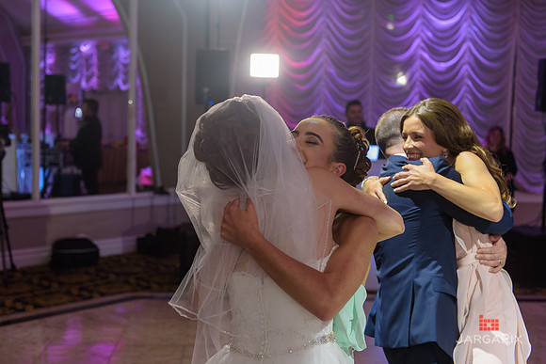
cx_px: 273
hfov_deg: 38.2
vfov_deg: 26.0
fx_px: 789
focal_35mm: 52
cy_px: 182
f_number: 3.2
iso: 640
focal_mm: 52
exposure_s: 1/125
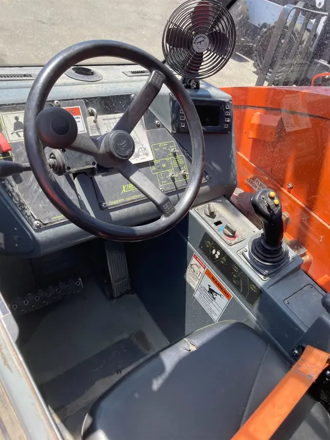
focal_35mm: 28
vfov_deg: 63.4
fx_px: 356
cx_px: 165
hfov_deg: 49.8
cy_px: 220
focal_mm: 3.99
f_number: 1.8
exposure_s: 1/228
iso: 20
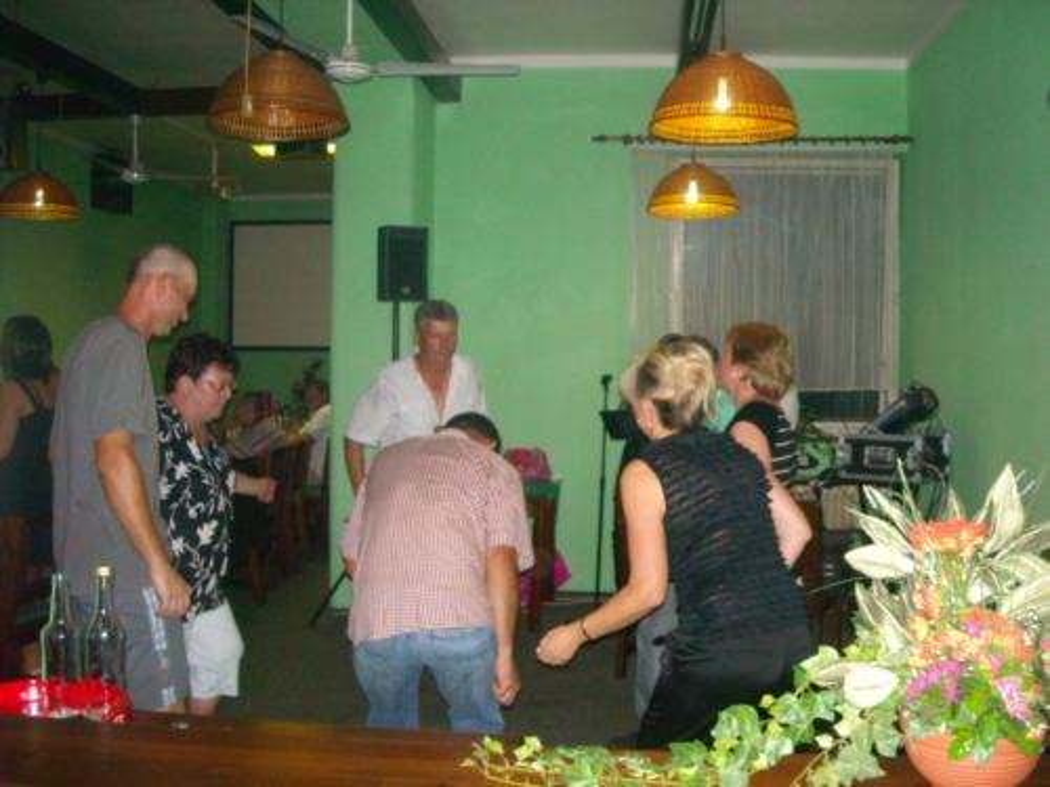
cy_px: 394
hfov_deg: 52.6
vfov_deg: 40.7
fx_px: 1062
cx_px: 525
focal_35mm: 35
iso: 590
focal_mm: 5.7
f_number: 2.8
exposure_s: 1/60
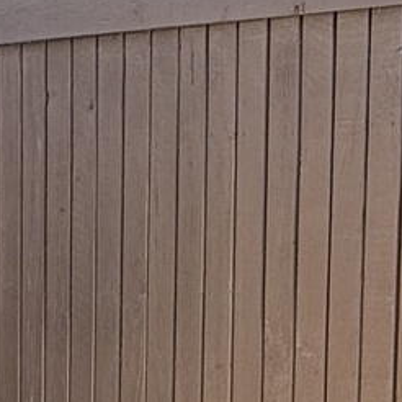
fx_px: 1353
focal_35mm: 103
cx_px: 57
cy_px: 371
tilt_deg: -4.9
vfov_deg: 16.6
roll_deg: -0.6
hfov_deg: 16.7
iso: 64
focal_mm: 2.22
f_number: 2.2
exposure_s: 1/126
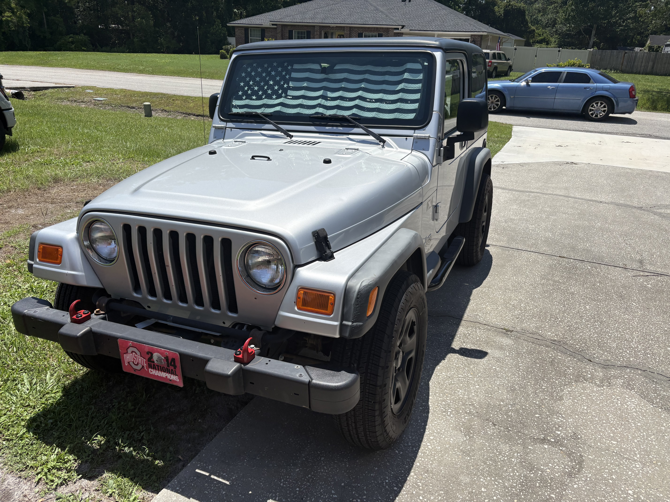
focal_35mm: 26
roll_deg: -2.2
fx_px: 503
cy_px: 251
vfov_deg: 53.1
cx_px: 335
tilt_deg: -23.0
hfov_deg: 67.3
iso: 50
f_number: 1.6
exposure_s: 1/5348
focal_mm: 5.96
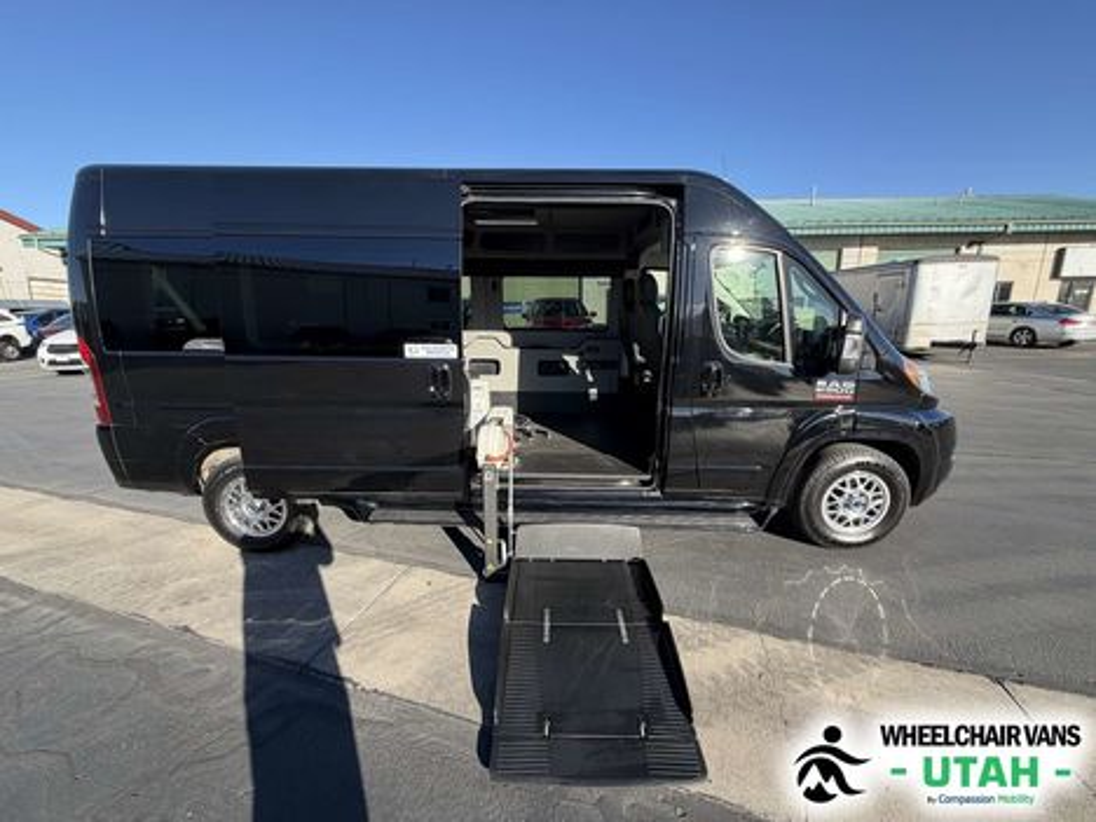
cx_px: 548
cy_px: 411
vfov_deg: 85.7
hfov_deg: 102.1
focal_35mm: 14
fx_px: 443
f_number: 2.2
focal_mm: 2.22
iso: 40
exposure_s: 1/554
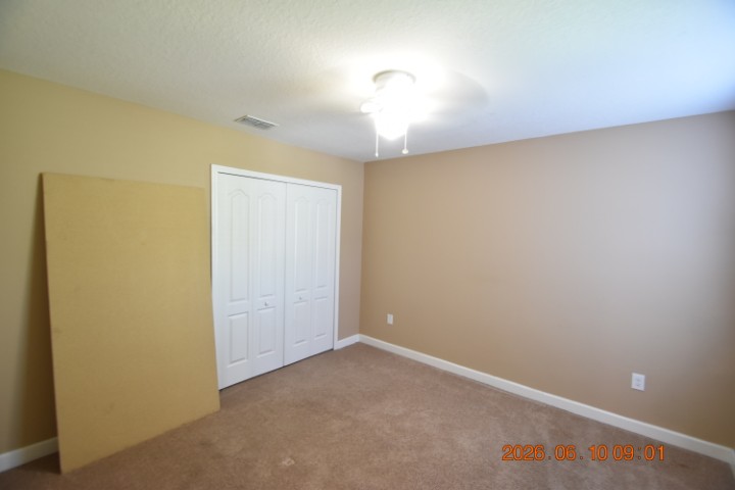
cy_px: 245
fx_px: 306
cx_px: 368
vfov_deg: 77.3
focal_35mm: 15
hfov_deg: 100.4
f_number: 3.5
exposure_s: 1/15
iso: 800
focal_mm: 10
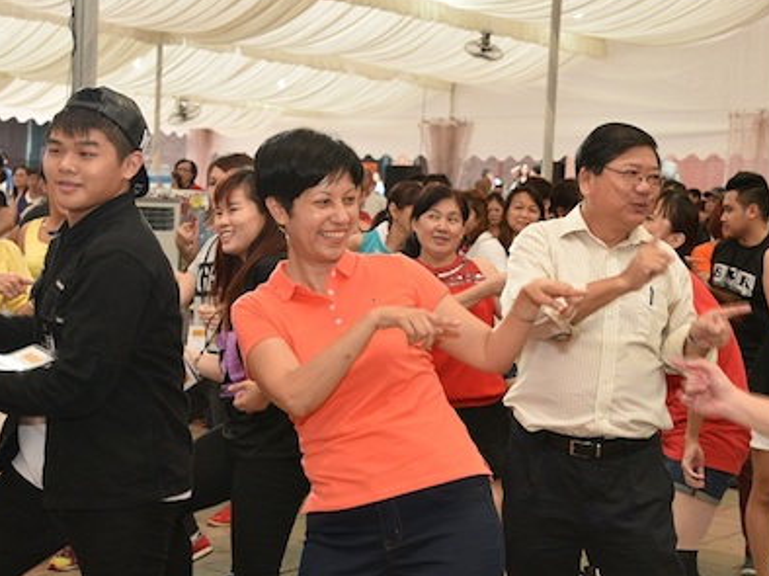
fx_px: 1665
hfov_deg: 26.0
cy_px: 278
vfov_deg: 19.6
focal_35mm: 75
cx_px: 449
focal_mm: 48
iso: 1600
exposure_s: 1/125
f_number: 5.6
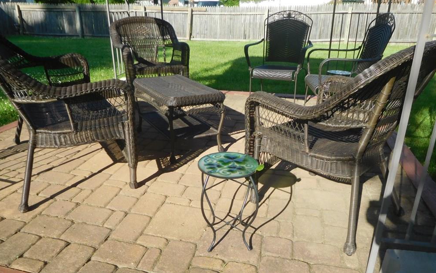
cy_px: 139
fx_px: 321
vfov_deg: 46.0
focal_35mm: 27
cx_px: 220
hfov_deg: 68.4
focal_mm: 4.5
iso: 125
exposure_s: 1/500
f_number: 3.4
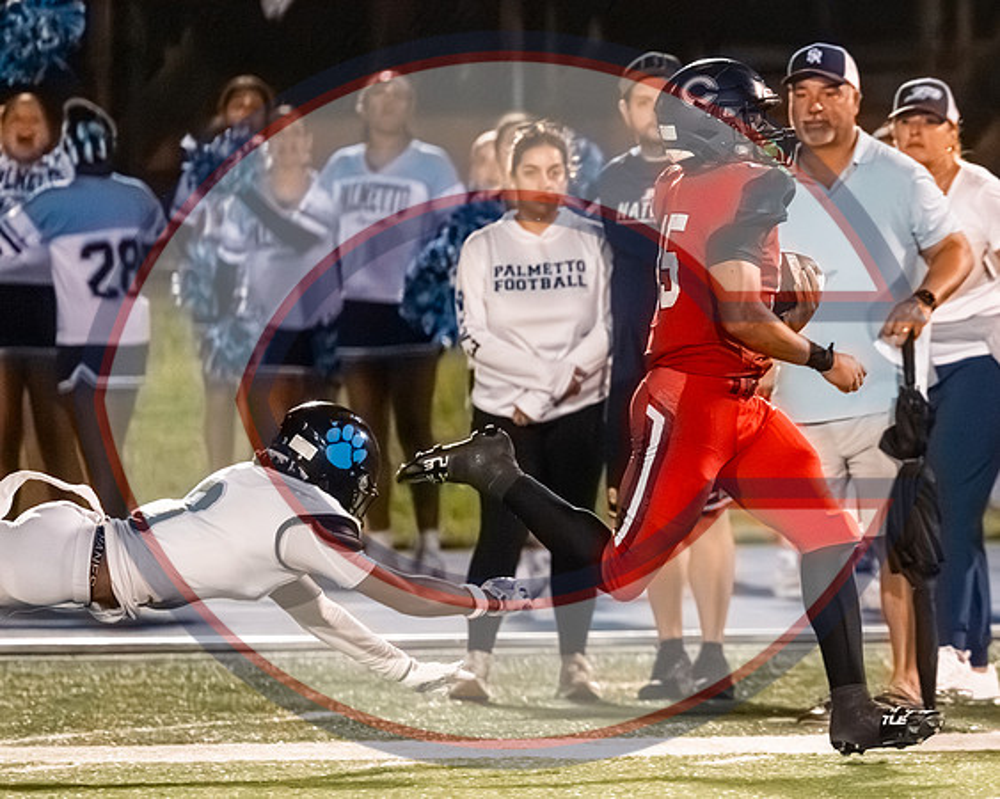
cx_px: 963
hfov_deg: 2.7
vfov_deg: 2.1
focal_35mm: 723
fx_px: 21381
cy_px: 476
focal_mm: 400
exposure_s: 1/1600
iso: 25600
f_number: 4.5
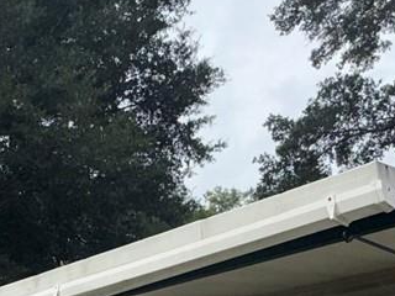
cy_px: 411
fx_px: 799
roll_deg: -1.1
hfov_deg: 25.7
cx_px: -42
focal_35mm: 70
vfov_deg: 19.1
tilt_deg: +7.0
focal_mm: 2.22
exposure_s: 1/779
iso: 16
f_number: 2.2
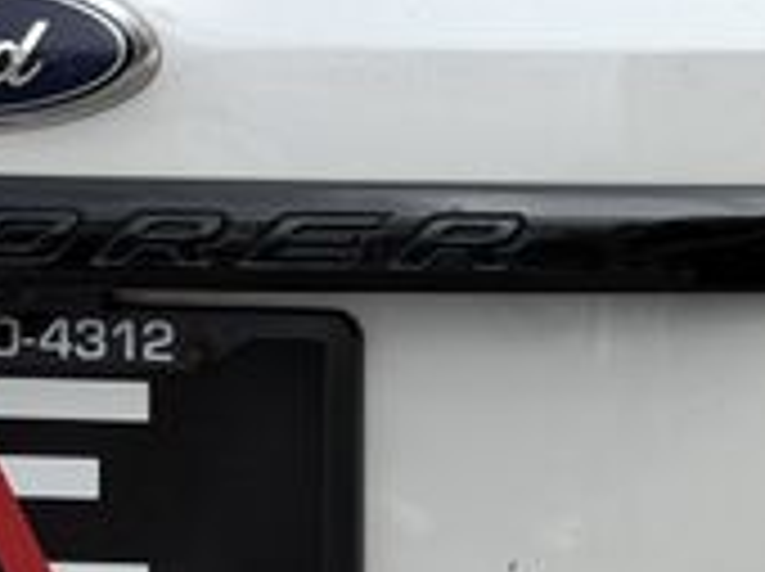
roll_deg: +3.4
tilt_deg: -12.3
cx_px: 1264
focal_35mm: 181
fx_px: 3994
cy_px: 378
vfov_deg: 8.2
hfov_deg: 10.4
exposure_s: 1/1456
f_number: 1.78
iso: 64
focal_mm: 6.76
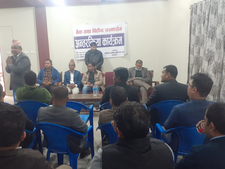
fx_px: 221
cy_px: 95
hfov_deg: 53.6
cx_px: 91
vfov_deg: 41.7
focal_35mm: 34
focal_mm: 3.6
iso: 250
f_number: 1.9
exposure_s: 1/25
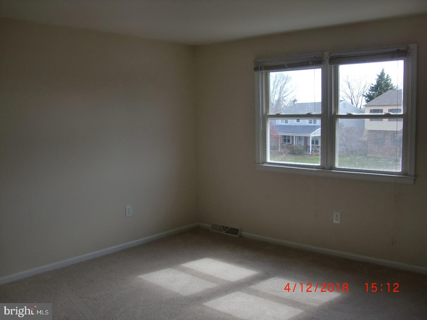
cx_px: 214
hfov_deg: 51.4
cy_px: 160
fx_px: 444
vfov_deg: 39.7
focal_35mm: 36
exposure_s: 1/320
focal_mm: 6.3
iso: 64
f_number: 2.8
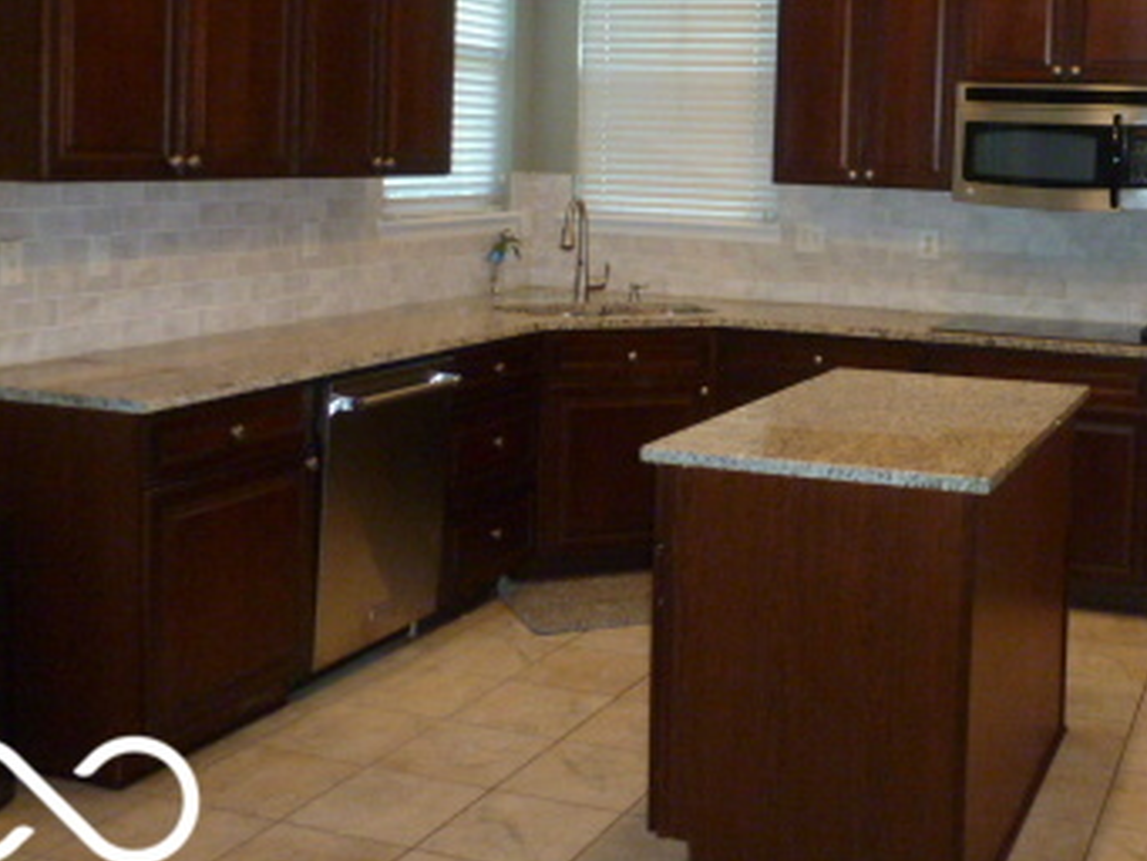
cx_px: 831
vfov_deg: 31.7
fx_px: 1492
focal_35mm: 45
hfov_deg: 41.1
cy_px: 229
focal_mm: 4.3
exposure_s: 1/60
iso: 400
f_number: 3.3
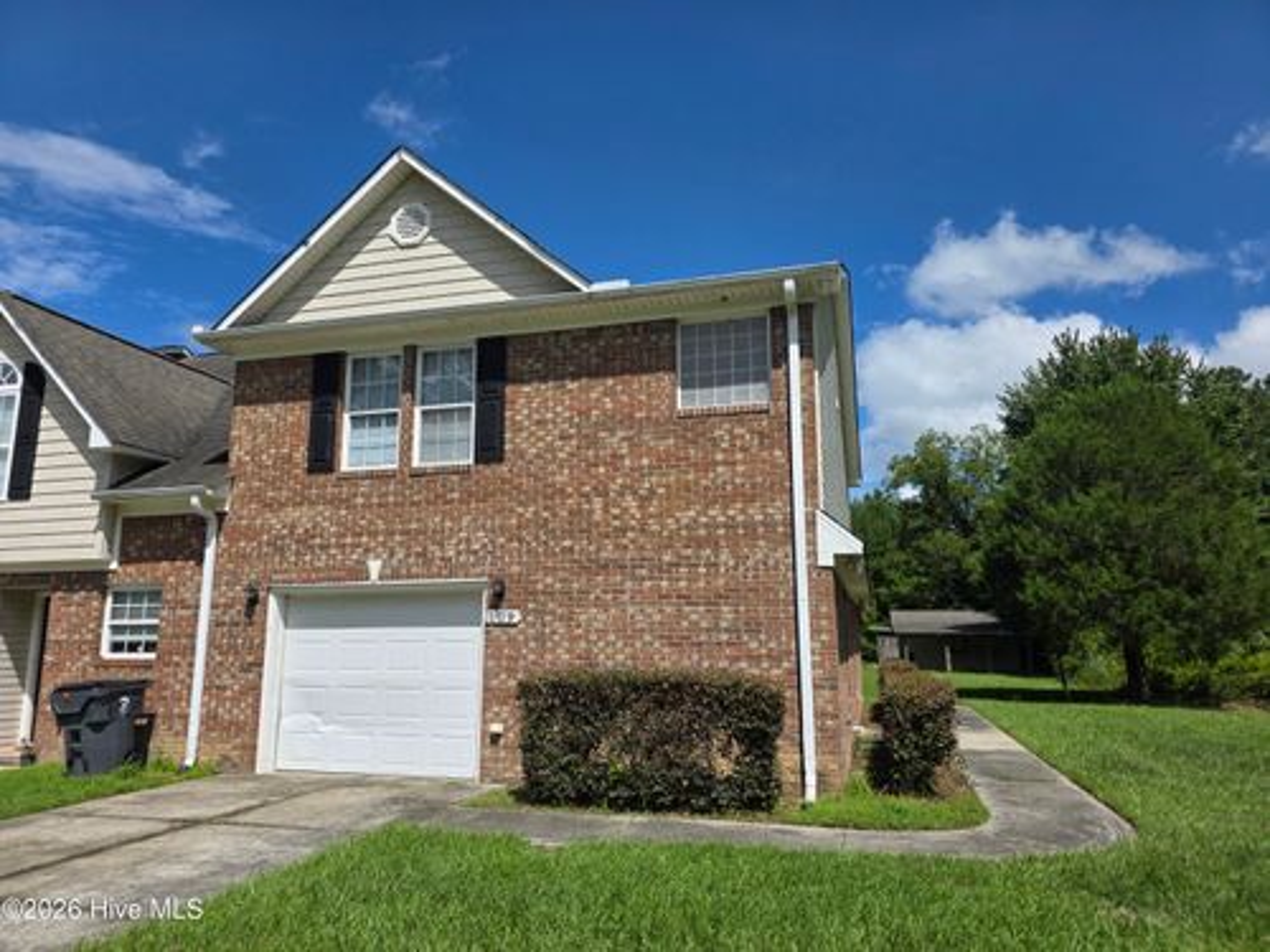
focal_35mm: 23
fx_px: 844
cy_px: 476
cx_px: 635
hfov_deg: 73.9
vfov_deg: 58.9
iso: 80
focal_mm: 6.3
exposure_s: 1/7333
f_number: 1.7
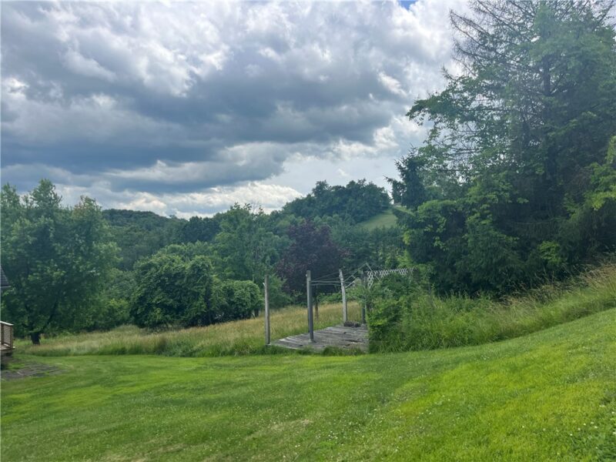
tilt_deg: +3.7
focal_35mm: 26
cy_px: 231
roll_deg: +1.6
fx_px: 463
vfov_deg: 53.1
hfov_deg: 67.3
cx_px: 308
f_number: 1.6
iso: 50
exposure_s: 1/4016
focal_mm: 5.1
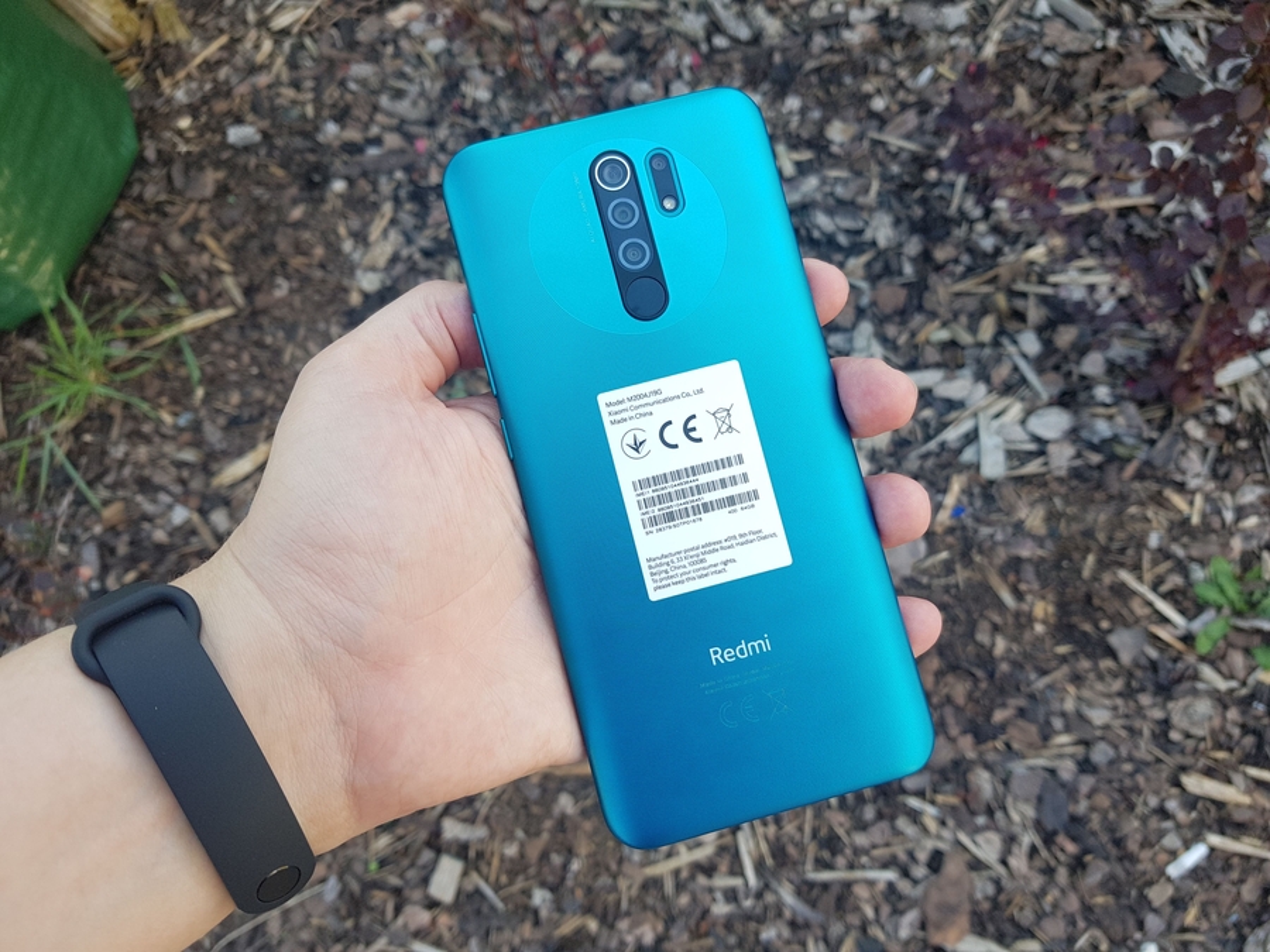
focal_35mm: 26
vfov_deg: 53.1
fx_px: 954
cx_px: 635
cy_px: 476
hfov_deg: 67.3
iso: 40
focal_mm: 4.3
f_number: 1.7
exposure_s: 1/200
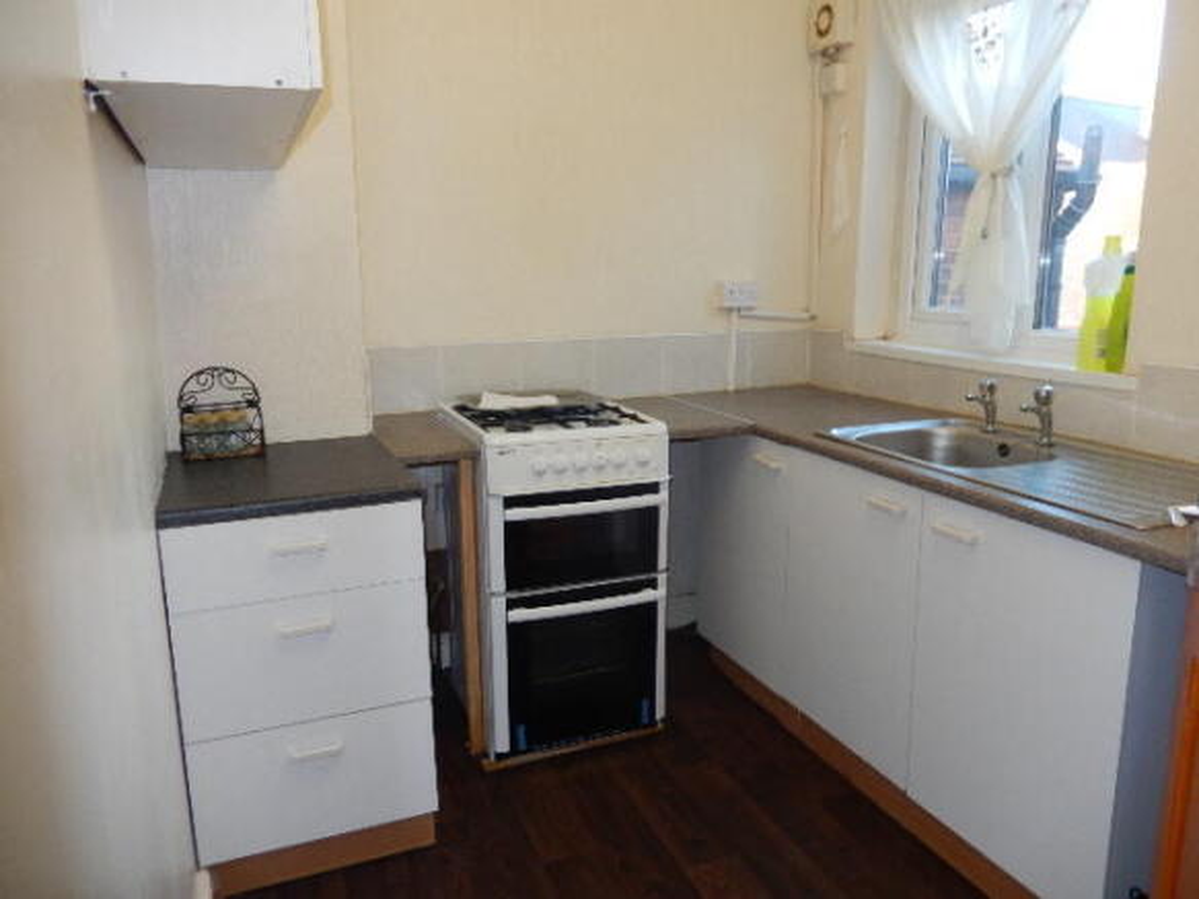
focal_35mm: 25
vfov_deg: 54.9
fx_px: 866
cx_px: 600
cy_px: 450
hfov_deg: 69.4
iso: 200
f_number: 3.4
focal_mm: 4.5
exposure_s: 1/30
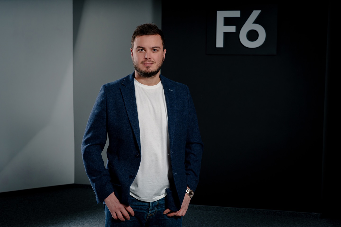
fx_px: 474
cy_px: 114
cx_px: 170
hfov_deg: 39.6
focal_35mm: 50
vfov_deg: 27.0
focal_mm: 50
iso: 400
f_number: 5.6
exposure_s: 1/200
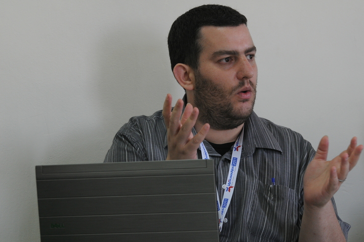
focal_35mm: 179
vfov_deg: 7.6
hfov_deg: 11.5
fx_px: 1807
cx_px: 197
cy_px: 130
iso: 800
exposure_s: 1/80
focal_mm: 110
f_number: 5.6
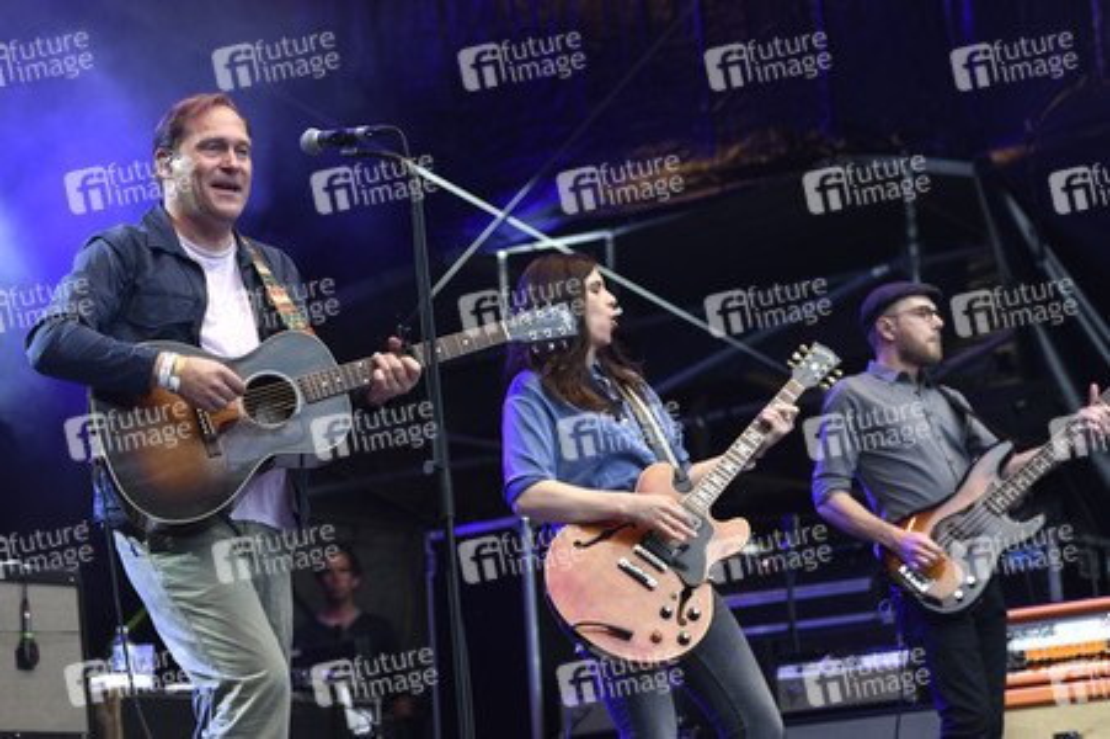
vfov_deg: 16.0
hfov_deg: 23.9
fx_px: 2619
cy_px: 370
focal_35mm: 85
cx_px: 555
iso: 800
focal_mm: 85
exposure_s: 1/500
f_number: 3.5
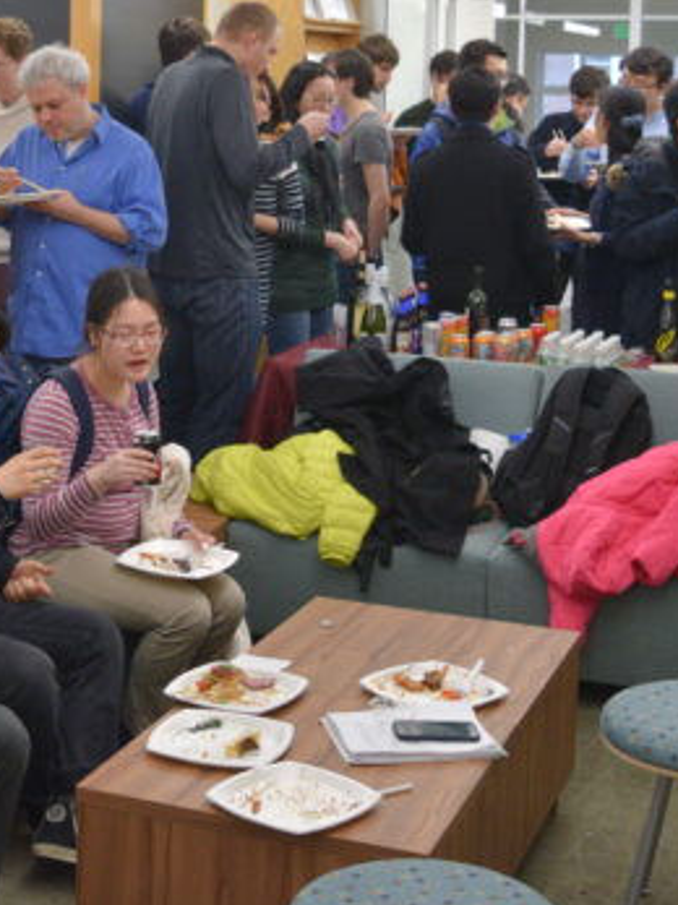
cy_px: 248
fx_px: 1752
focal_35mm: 67
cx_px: 110
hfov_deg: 21.5
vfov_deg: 28.6
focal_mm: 21
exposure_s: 1/60
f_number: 3.8
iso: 1000
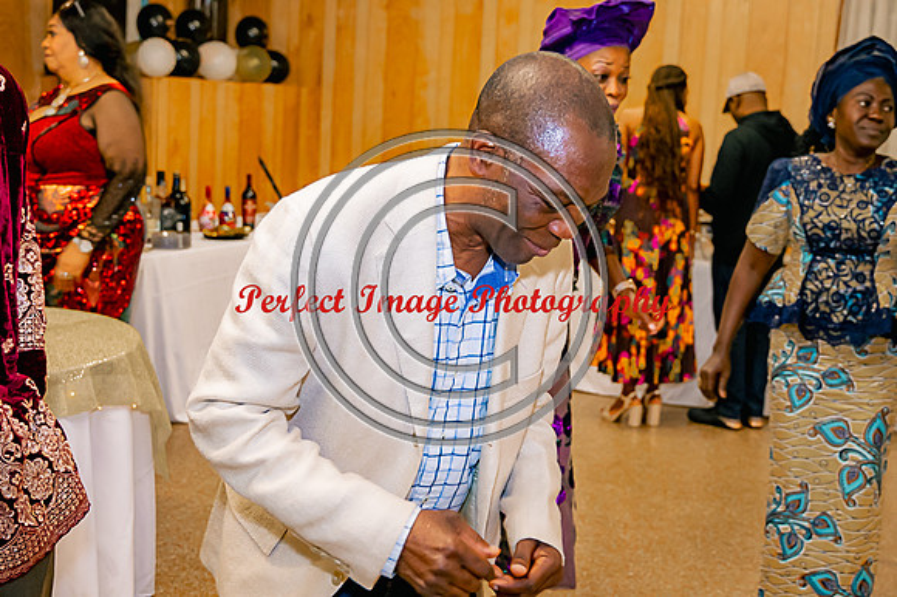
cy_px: 298
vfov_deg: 31.9
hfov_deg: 46.4
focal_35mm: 42
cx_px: 448
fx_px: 1046
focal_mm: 28
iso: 1100
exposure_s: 1/125
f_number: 3.2
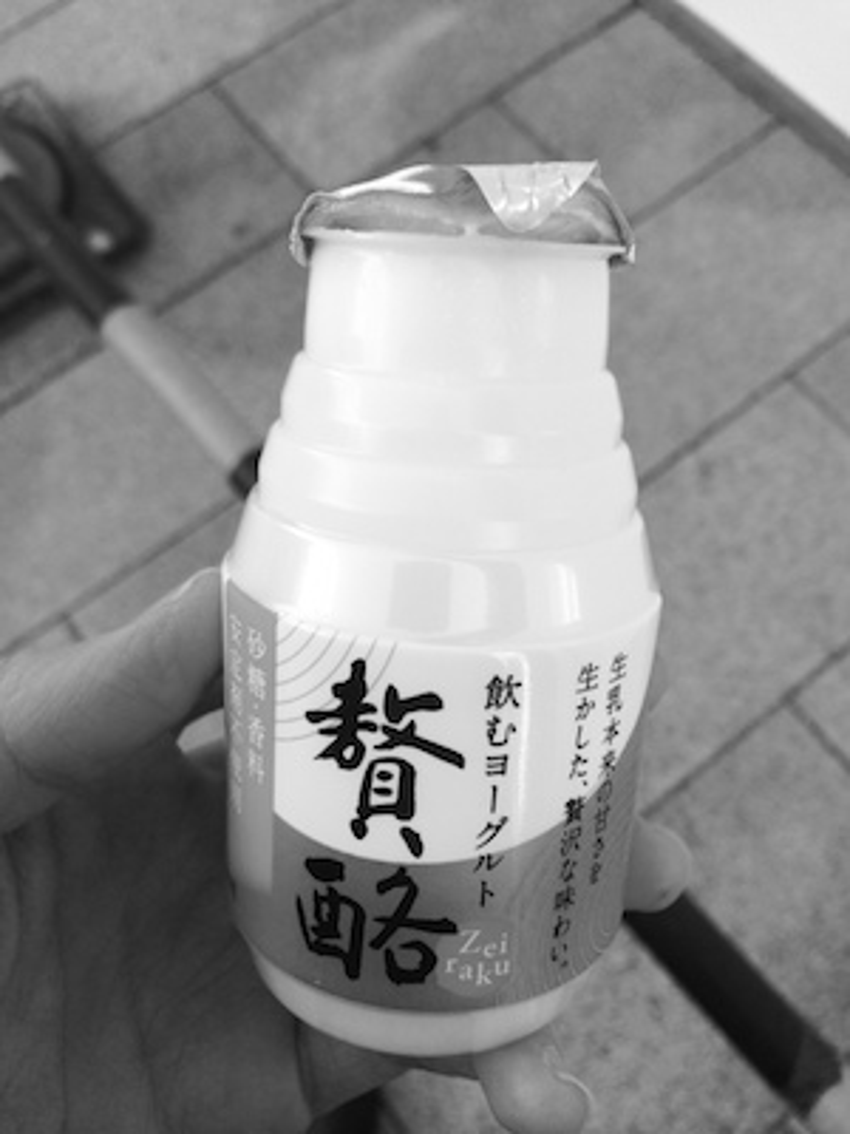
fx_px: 982
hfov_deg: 46.8
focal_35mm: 30
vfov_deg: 60.0
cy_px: 567
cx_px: 425
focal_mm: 4.12
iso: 32
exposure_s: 1/193
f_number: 2.2
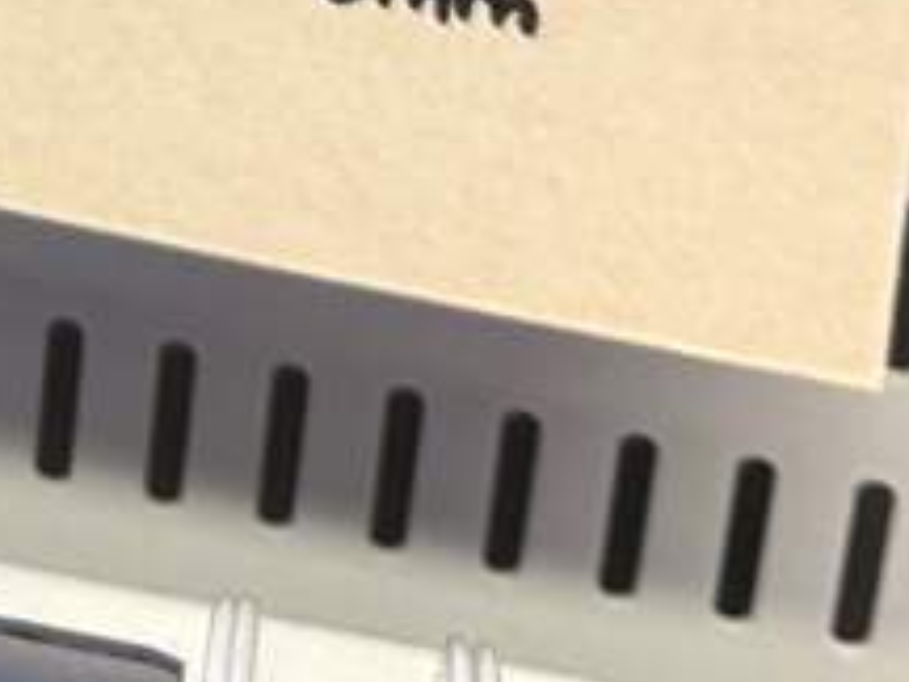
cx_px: -699
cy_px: -1372
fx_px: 4674
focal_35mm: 178
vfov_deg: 7.4
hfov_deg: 10.5
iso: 125
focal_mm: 6.76
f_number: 1.78
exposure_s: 1/100
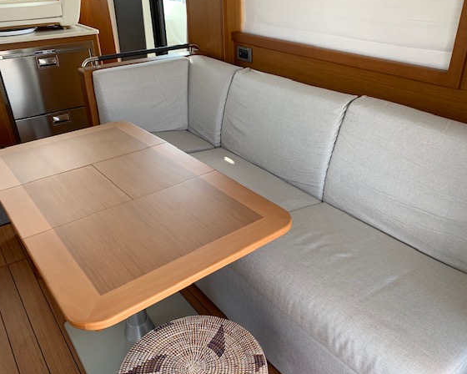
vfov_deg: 50.0
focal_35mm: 29
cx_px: 240
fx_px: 401
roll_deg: +0.8
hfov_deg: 60.4
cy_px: 182
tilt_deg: -27.9
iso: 64
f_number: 1.8
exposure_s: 1/121
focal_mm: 4.25
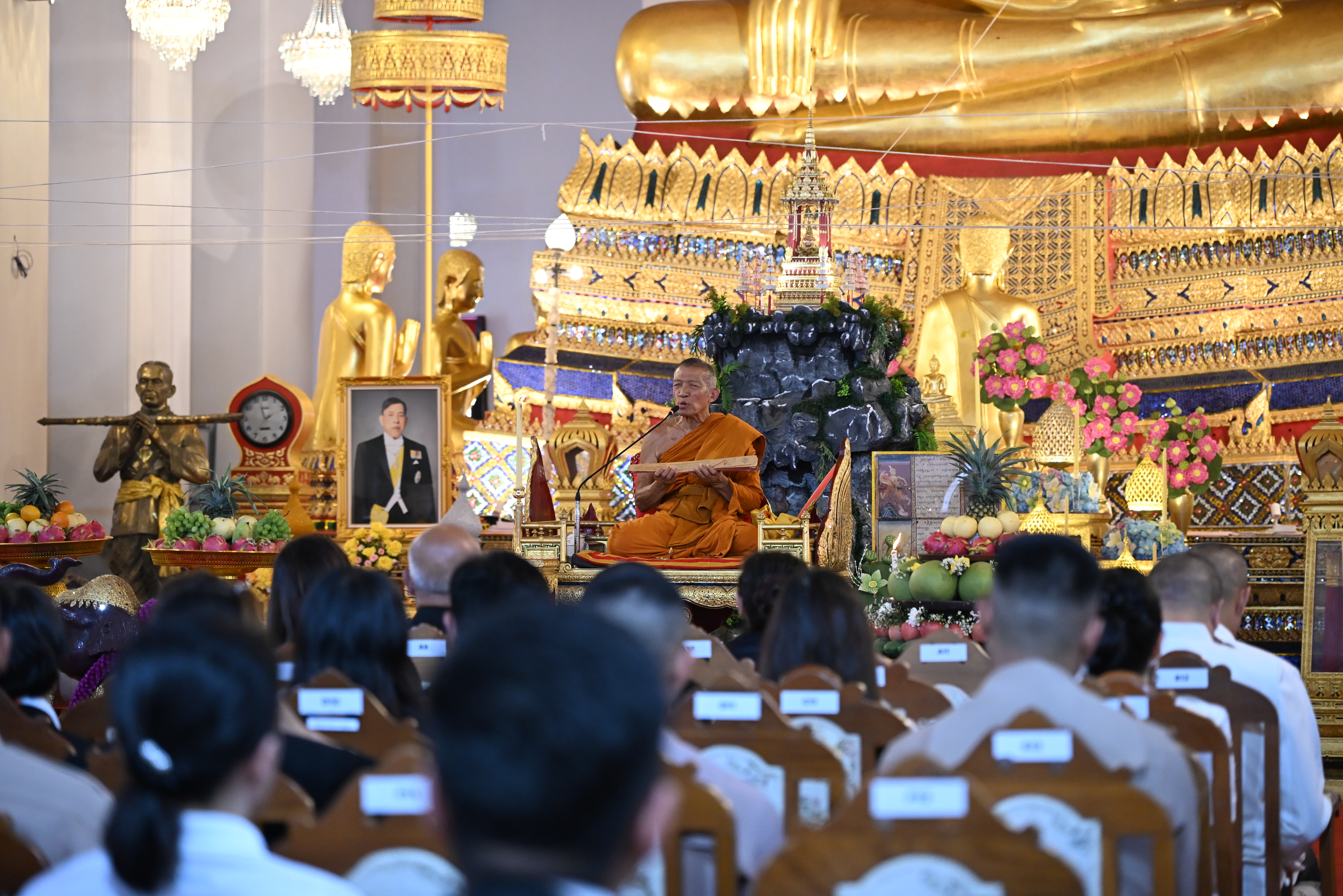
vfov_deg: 11.4
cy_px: 448
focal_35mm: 120
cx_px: 672
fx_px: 4476
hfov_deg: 17.1
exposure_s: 1/200
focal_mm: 120
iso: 3200
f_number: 4
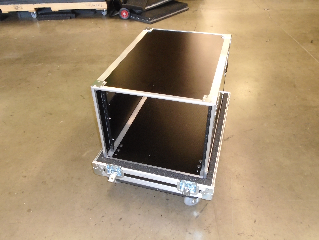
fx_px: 286
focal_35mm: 31
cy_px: 120
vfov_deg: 45.4
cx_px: 160
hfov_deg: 58.4
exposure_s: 1/40
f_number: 3.5
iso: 400
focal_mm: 5.5
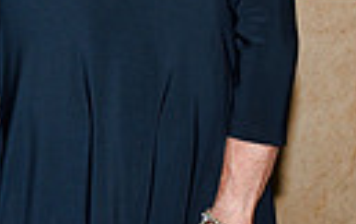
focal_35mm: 165
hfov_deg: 12.3
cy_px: -231
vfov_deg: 7.6
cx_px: -105
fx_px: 1603
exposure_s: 1/60
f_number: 5
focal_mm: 36
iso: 200
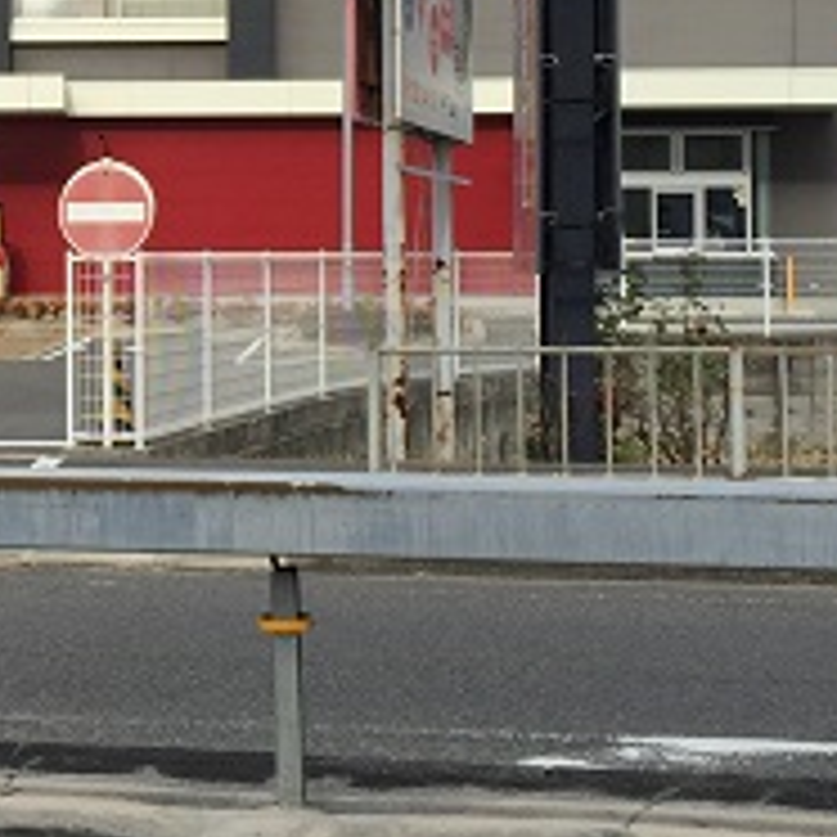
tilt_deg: +2.3
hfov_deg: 18.6
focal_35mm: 90
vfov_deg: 19.1
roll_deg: -0.9
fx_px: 2462
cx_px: -74
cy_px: 180
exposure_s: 1/1412
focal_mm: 4.15
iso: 32
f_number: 2.2
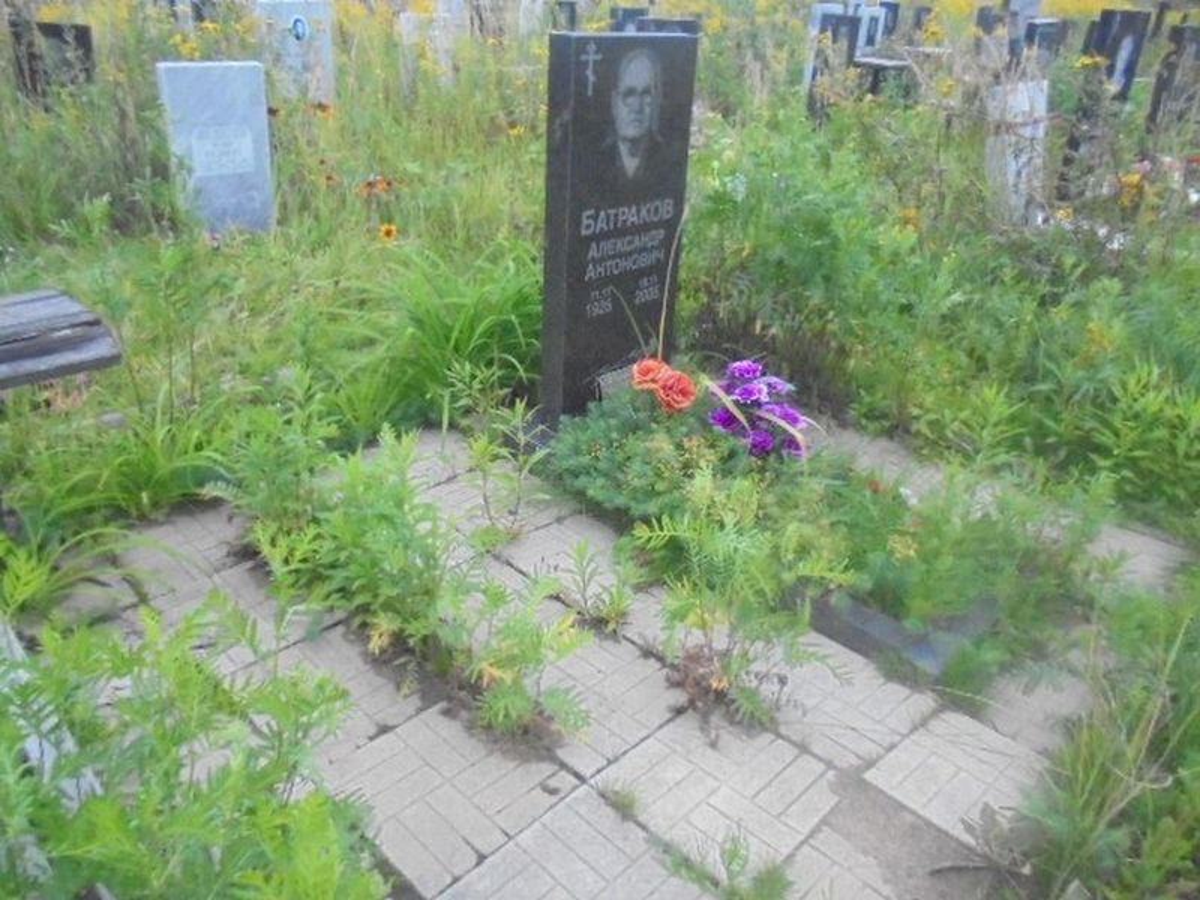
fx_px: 901
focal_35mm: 26
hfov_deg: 67.3
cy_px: 450
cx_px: 600
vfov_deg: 53.1
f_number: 3.5
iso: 800
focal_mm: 4.6
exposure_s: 1/80
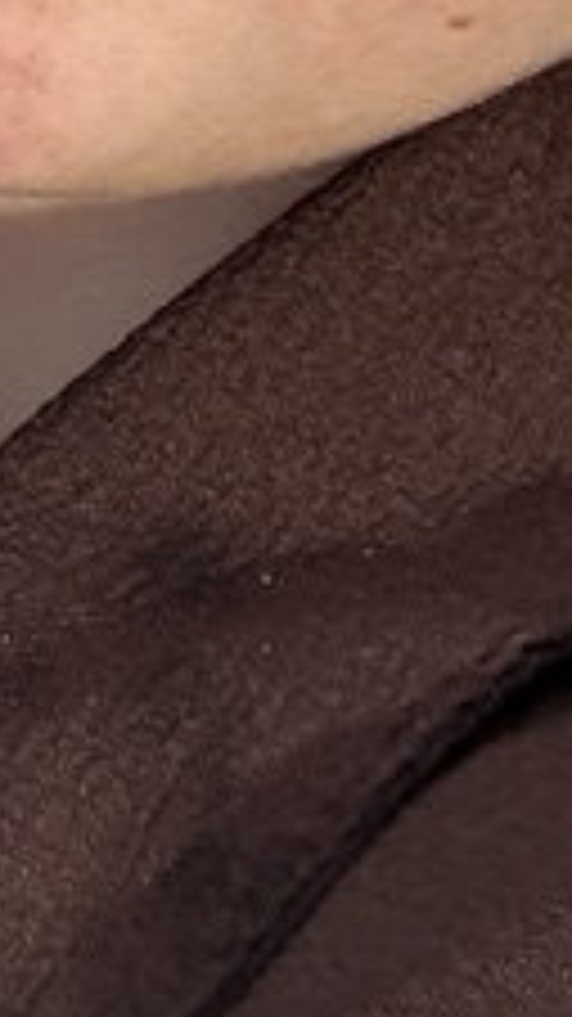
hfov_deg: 7.9
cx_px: -540
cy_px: -1094
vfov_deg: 12.5
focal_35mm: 148
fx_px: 3994
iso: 25
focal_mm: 2.69
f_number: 1.9
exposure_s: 1/363
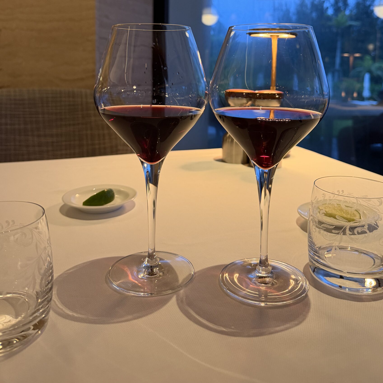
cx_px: 199
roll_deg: -1.4
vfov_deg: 49.2
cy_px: 97
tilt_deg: -4.2
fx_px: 401
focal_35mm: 32
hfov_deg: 51.1
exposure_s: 1/59
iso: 320
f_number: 1.78
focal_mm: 6.76
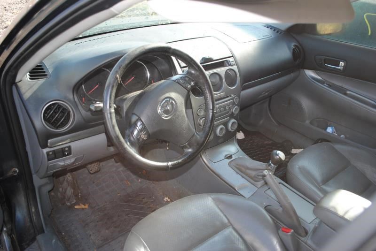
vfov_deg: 43.7
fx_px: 314
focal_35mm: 30
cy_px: 126
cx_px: 188
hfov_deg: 61.9
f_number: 3.8
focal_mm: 20
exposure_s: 1/125
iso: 160
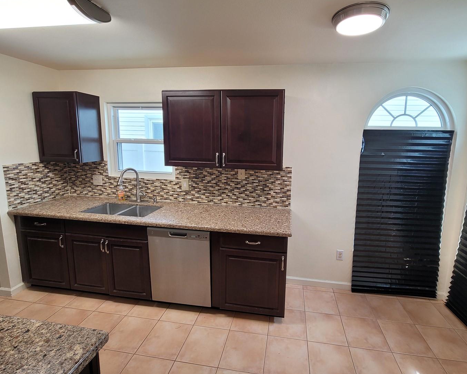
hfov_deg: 96.4
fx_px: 207
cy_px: 172
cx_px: 259
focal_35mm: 15
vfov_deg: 83.9
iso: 80
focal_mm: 2.2
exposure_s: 1/60
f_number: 2.2
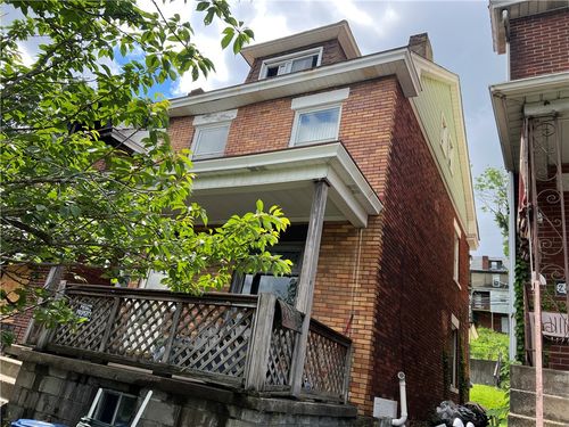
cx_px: 284
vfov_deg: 53.1
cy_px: 214
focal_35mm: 26
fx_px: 427
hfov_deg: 67.3
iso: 50
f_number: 1.5
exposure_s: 1/1645
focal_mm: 5.7
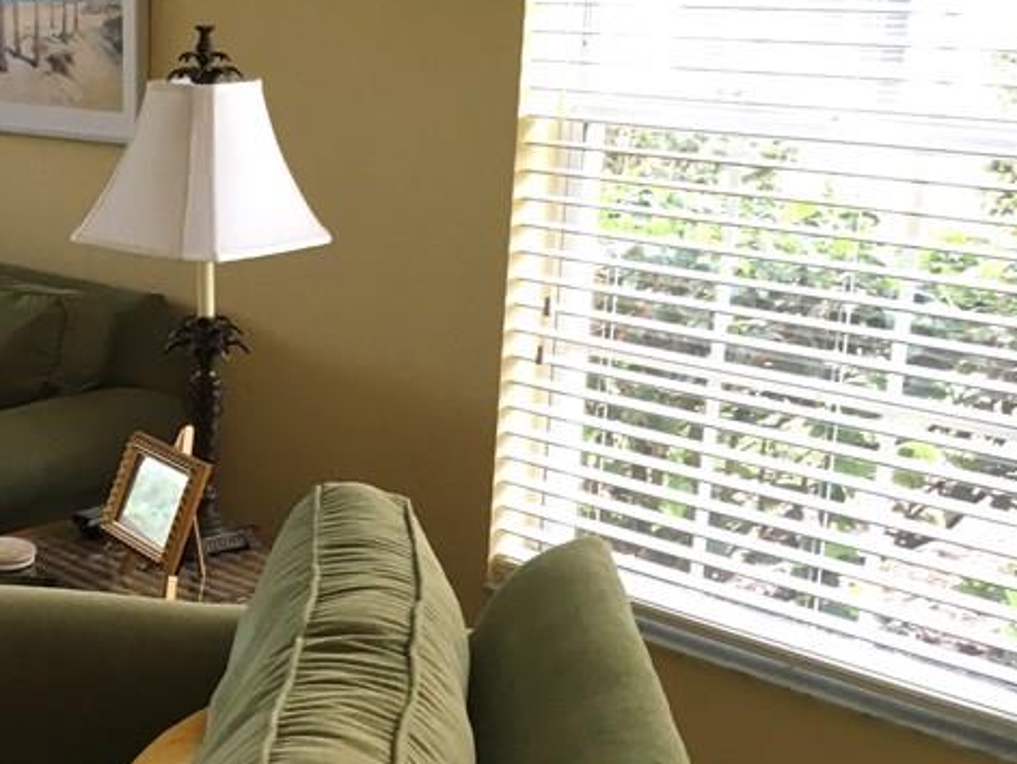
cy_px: 468
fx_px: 1852
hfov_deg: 28.2
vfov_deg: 23.3
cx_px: -73
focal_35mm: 63
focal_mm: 4.15
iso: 64
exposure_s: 1/30
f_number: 2.2
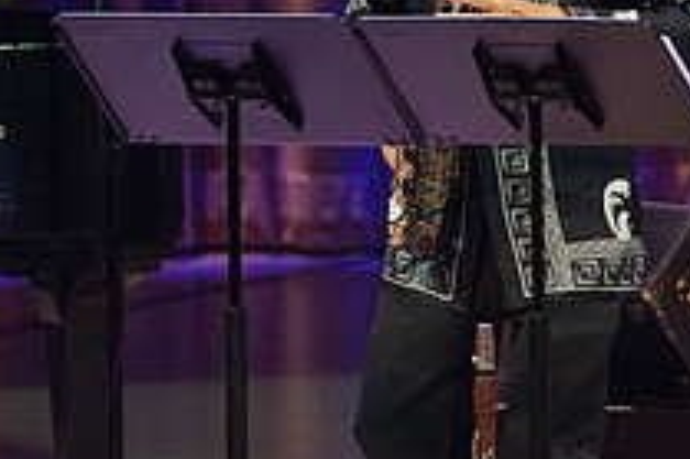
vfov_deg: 1.3
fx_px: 20990
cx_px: 611
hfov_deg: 1.9
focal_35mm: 1096
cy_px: 180
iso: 3200
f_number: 5.6
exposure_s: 1/250
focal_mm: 394
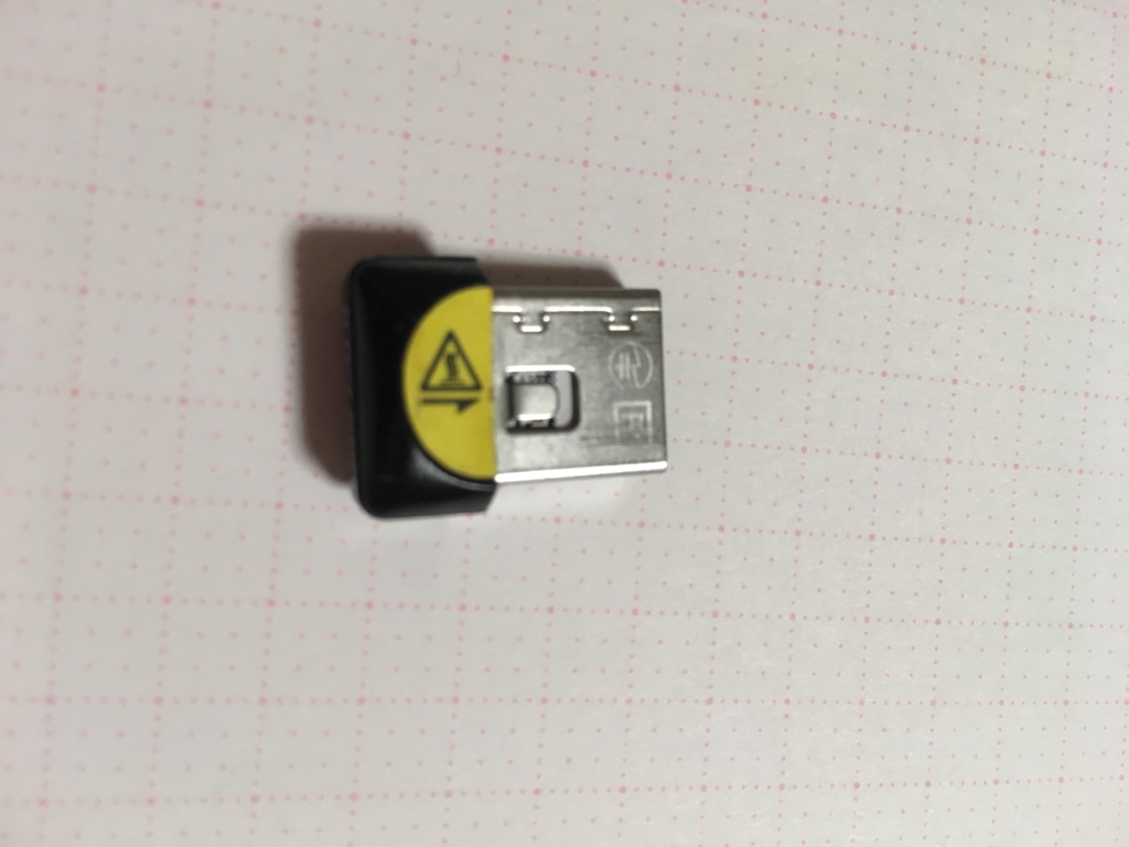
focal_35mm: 29
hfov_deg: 61.7
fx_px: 946
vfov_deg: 48.2
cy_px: 424
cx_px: 564
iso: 64
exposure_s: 1/30
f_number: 2.2
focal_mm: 4.15
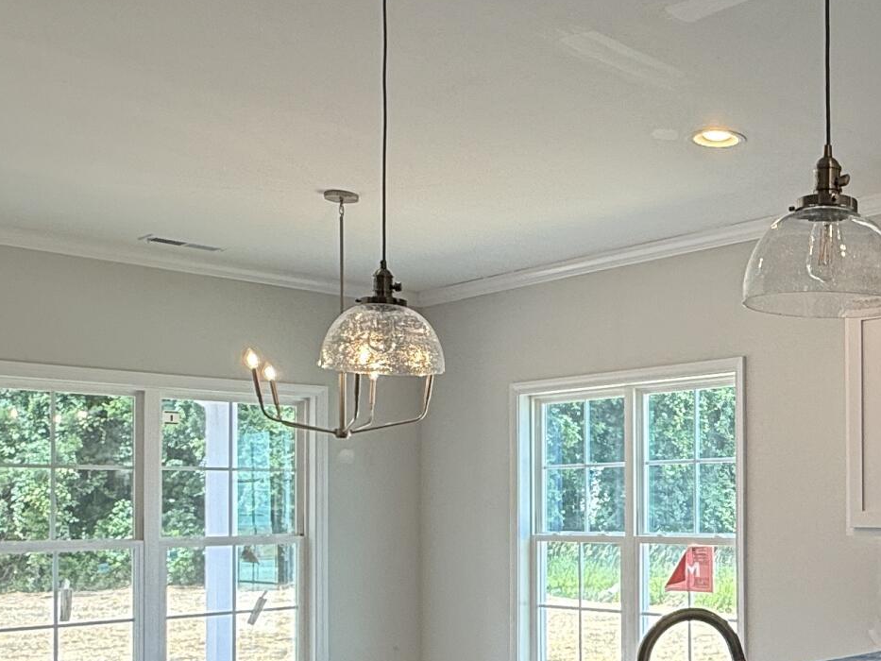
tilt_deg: +2.7
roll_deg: +0.5
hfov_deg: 38.4
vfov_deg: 31.7
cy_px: 476
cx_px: 835
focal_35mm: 45
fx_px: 1145
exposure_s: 1/120
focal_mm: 2.22
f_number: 2.2
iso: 64
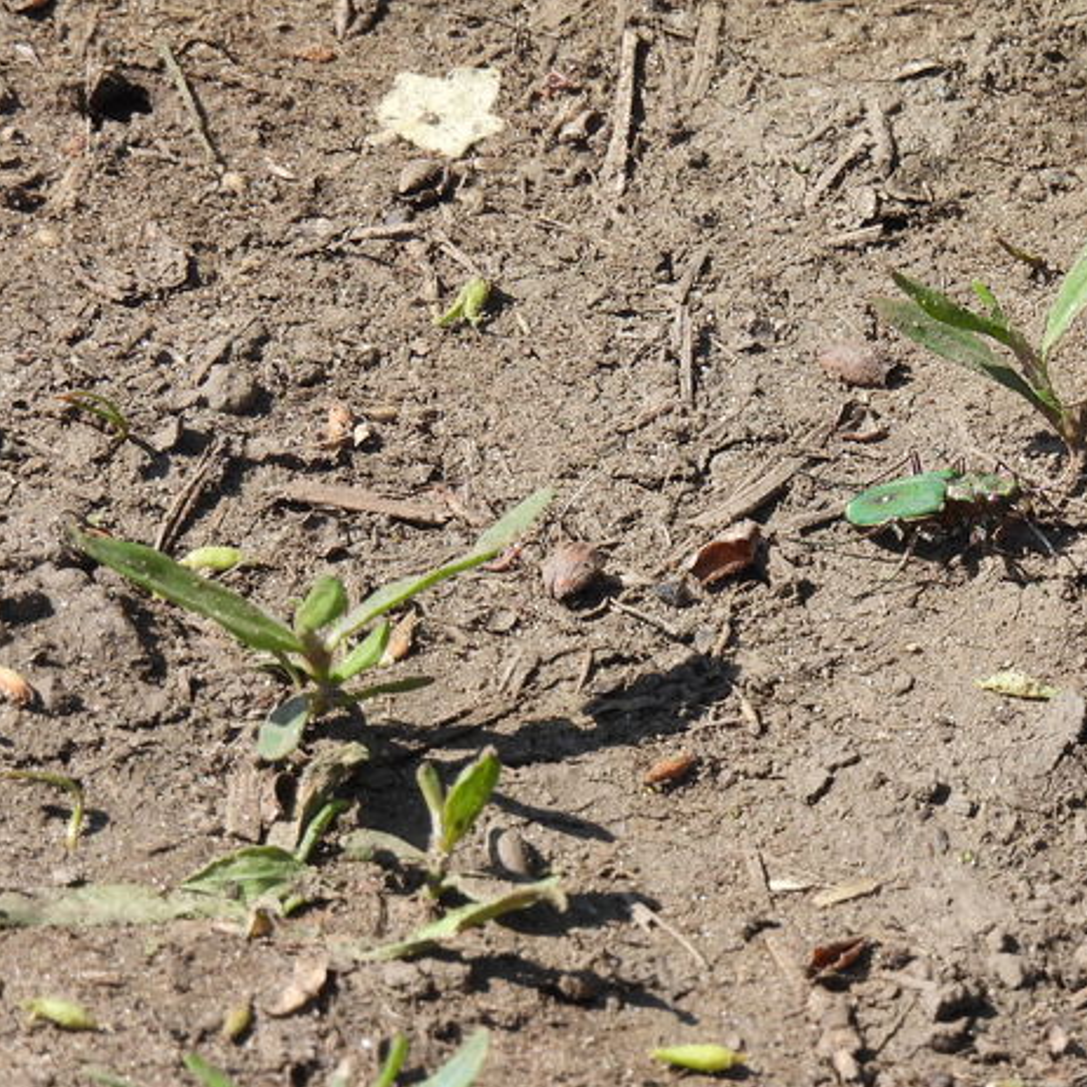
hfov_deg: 1.7
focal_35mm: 1058
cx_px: 921
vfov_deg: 1.7
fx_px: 37587
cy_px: 617
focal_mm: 116
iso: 100
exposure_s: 1/320
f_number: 6.3
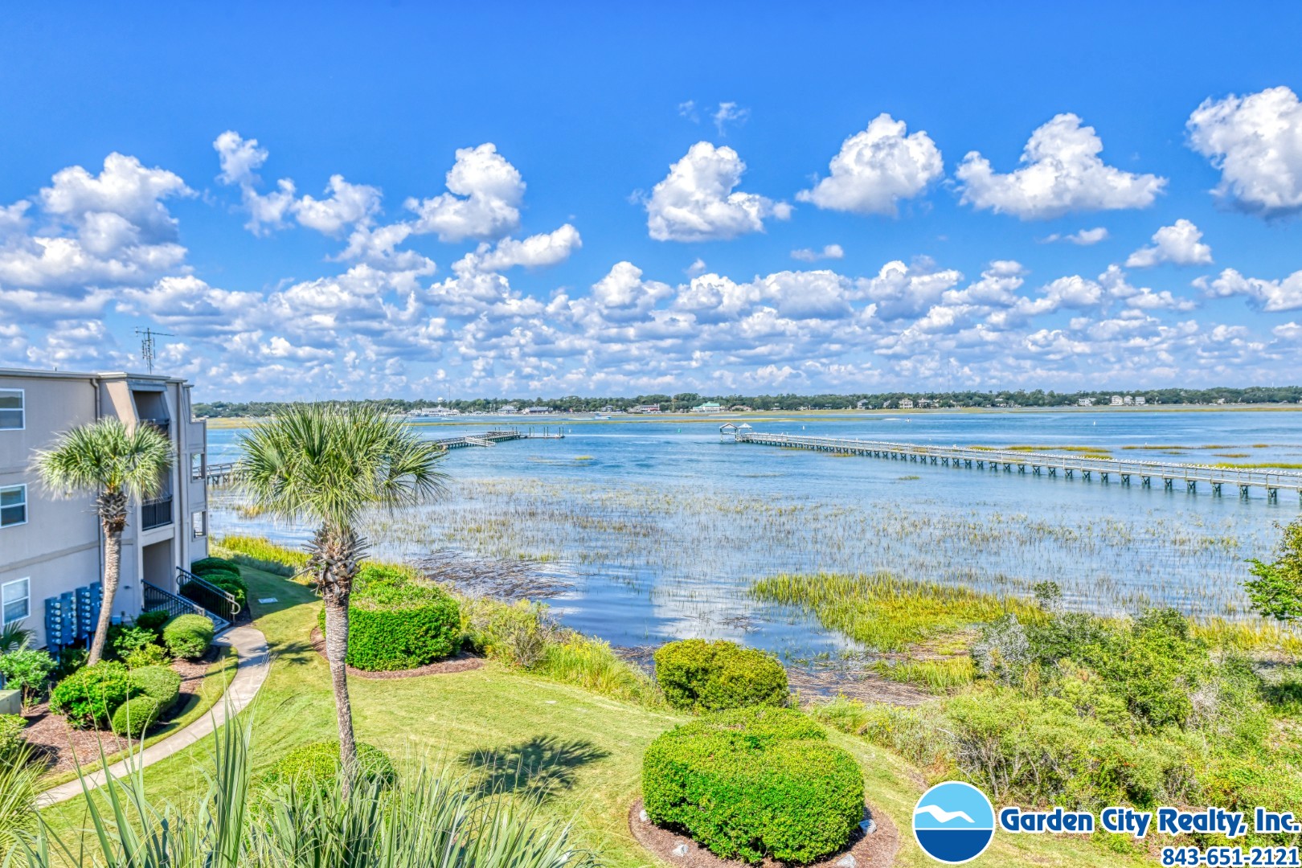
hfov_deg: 73.7
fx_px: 868
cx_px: 651
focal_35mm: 24
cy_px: 434
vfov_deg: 53.1
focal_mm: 24
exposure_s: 1/125
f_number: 9
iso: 500
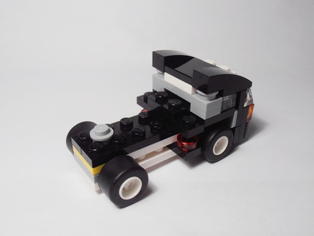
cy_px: 118
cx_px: 157
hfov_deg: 50.1
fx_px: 336
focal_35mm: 37
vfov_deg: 38.7
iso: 80
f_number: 3.9
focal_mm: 6.61
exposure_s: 1/50
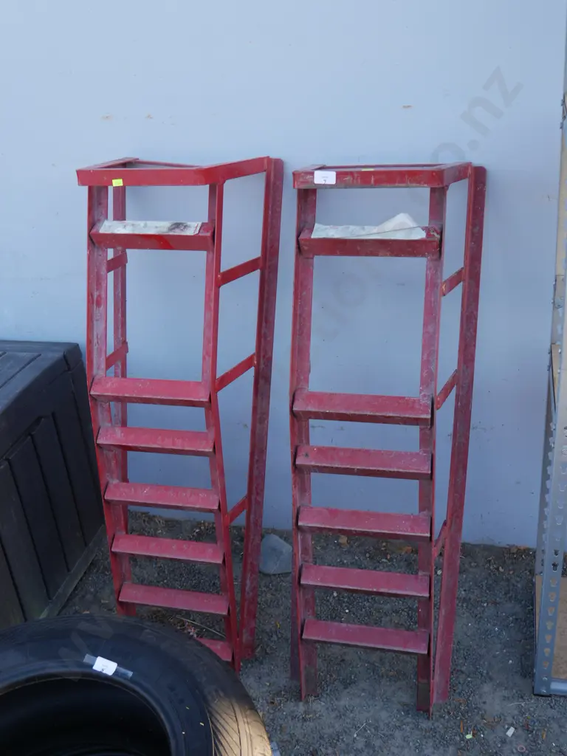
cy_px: 378
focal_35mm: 40
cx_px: 284
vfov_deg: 46.8
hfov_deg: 36.0
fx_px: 874
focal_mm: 20
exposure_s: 1/80
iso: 200
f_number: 4.4
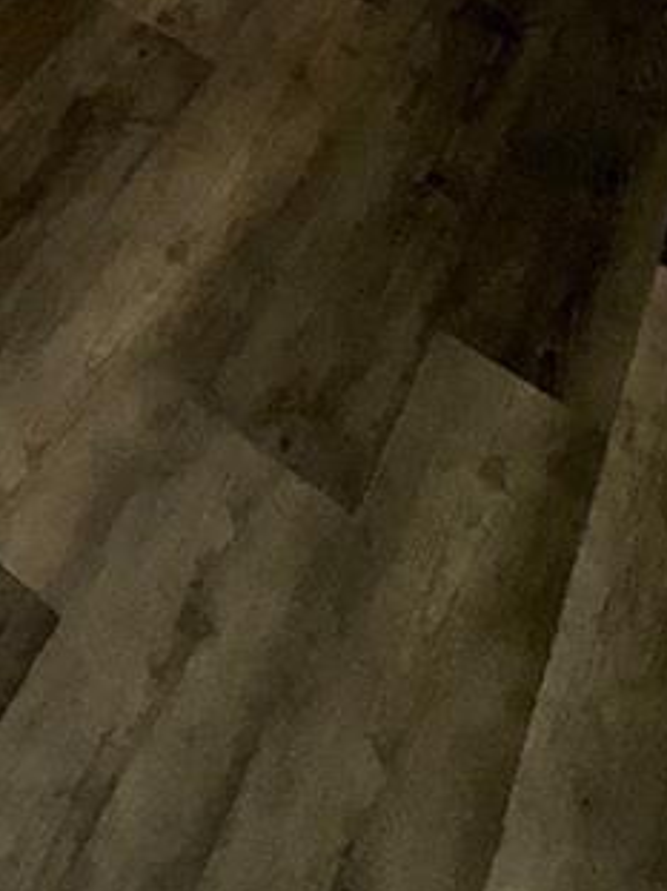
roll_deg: -2.9
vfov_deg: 26.1
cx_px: -455
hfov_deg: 20.8
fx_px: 1388
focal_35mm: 54
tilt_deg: -24.5
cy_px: -444
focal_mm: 2.22
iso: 125
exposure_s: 1/60
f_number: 2.2
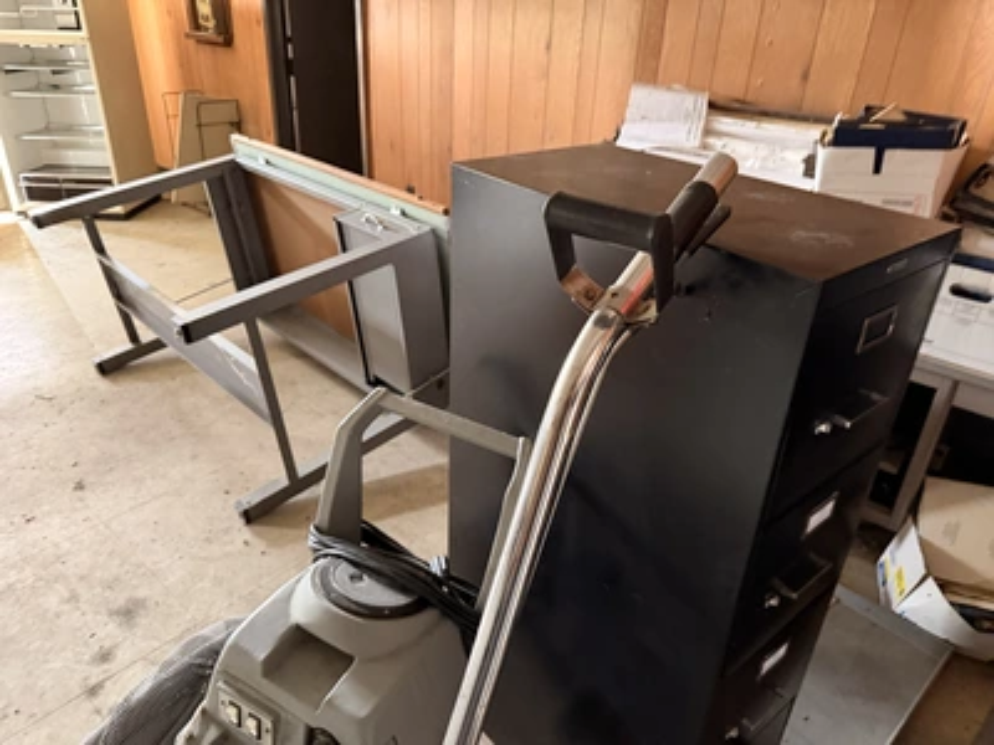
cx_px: 497
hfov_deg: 71.6
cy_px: 372
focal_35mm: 24
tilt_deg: -21.4
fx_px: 689
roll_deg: -0.7
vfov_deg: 56.8
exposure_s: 1/30
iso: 1000
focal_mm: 6.76
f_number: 1.78
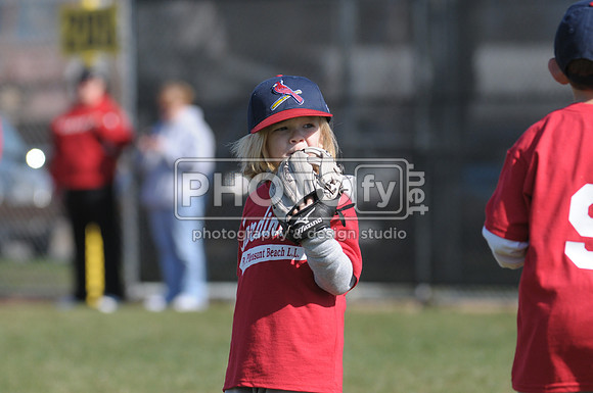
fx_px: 4935
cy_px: 196
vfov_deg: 4.6
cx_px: 296
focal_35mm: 300
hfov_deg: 6.9
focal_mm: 200
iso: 400
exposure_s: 1/1600
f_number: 4.5
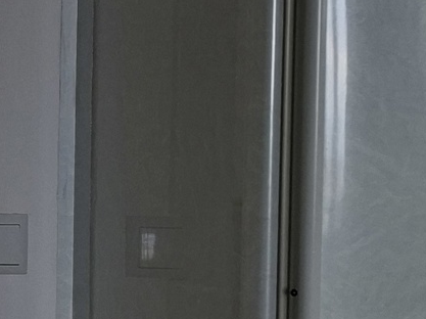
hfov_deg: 15.6
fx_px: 1303
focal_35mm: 106
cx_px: -370
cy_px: 121
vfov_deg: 13.9
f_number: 1.8
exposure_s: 1/161
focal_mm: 5.54
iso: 50
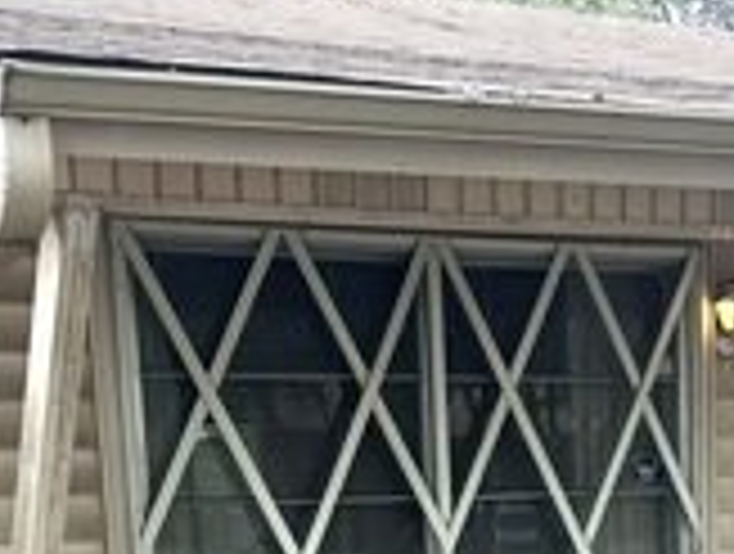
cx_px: 500
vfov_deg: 14.5
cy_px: 874
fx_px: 1998
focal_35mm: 94
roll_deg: +2.1
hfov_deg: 20.7
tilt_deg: -10.9
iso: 80
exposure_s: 1/394
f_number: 1.78
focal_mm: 6.76
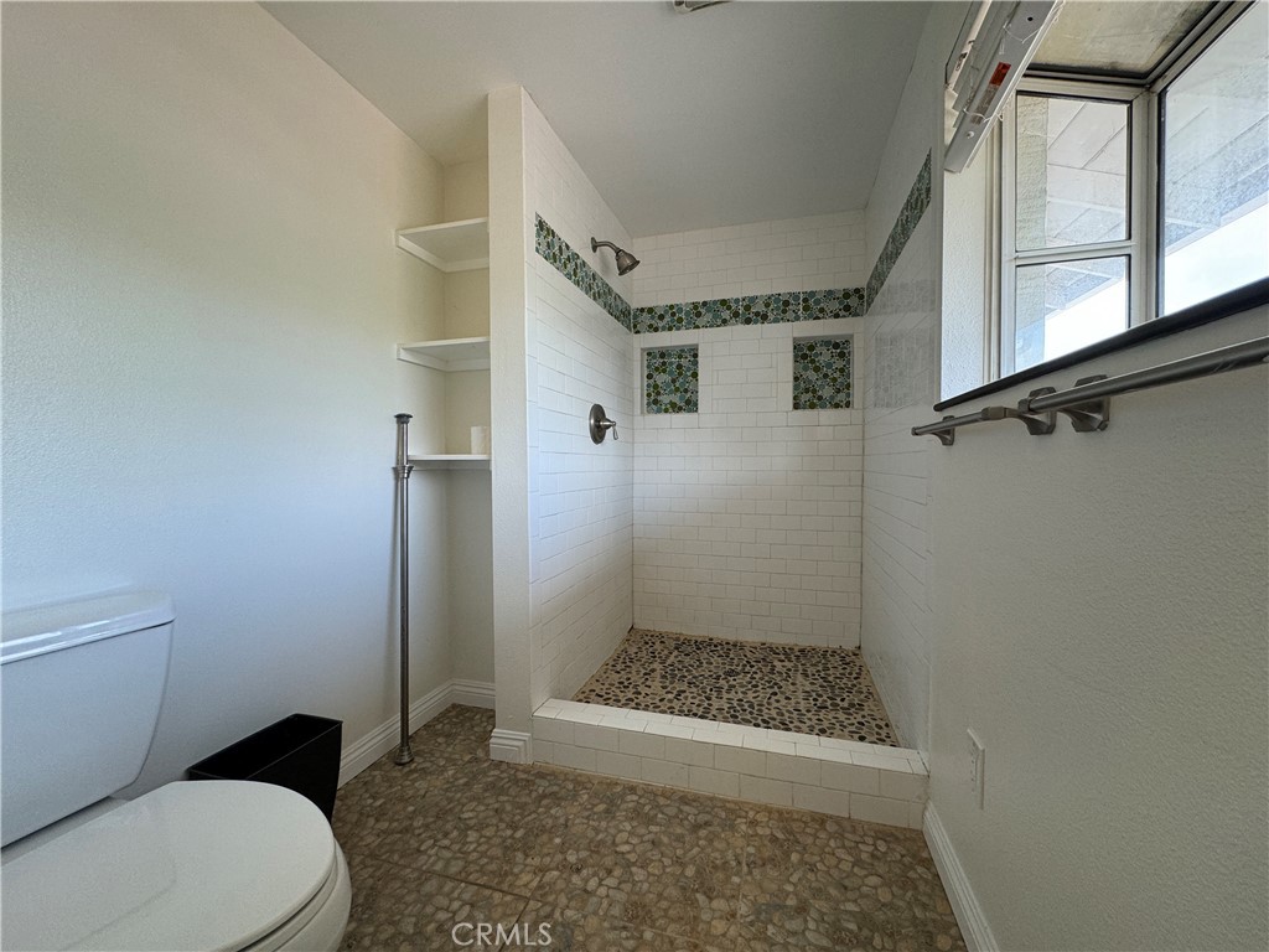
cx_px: 634
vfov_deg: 85.7
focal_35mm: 14
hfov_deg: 102.1
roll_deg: -0.2
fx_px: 513
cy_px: 476
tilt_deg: -2.6
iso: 125
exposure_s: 1/120
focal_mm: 2.22
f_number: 2.2
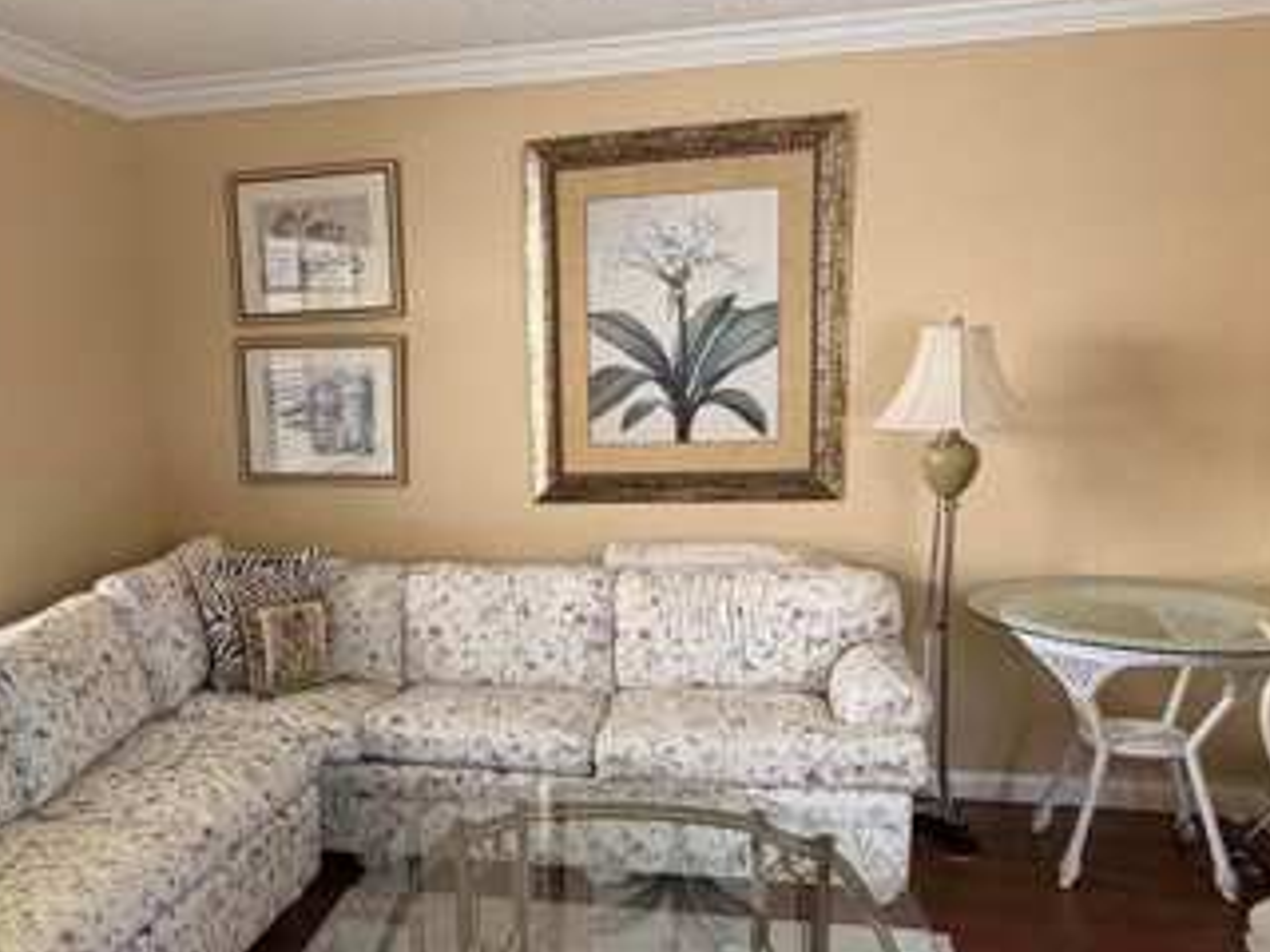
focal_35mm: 35
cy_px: 559
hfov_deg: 51.4
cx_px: 397
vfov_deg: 40.6
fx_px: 1284
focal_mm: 2.22
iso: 64
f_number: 2.2
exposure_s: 1/121
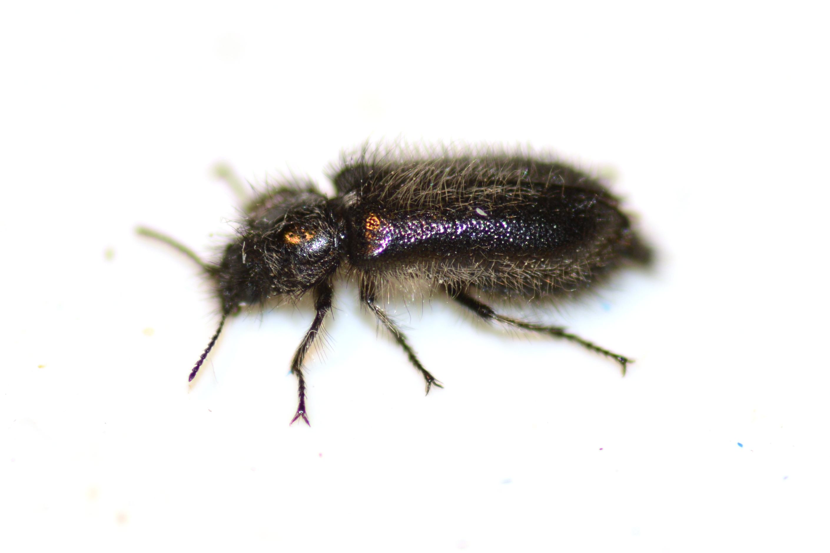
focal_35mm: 150
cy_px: 276
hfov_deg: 13.7
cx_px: 415
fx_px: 3458
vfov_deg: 9.1
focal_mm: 100
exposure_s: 1/200
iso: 100
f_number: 7.1
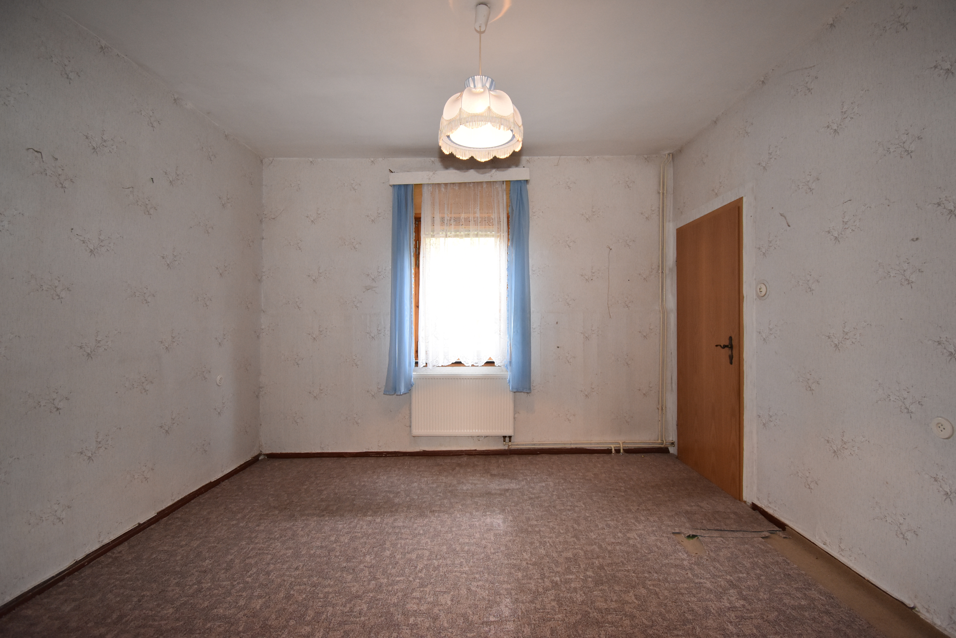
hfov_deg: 100.4
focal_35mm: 15
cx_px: 478
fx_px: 398
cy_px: 319
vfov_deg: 77.4
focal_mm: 10
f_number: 4.5
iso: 1250
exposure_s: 1/60
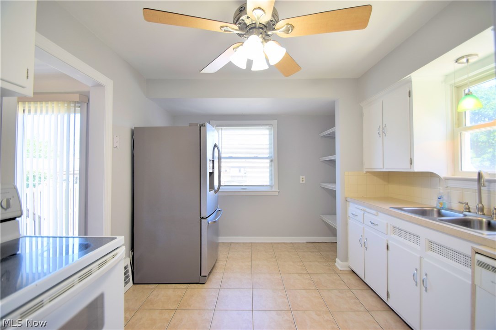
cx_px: 248
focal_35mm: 15
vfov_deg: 77.3
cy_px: 165
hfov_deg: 100.4
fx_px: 207
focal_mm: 10
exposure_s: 1/40
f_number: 3.5
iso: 100
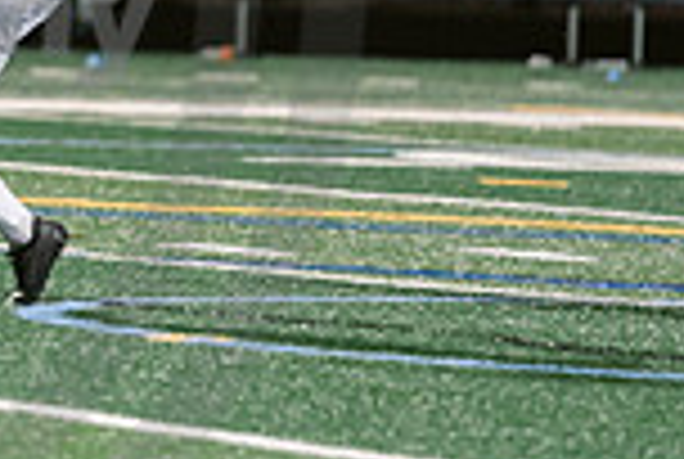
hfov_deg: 2.7
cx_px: -432
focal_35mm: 762
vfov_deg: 1.8
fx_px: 14506
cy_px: -43
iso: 2500
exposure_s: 1/500
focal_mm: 200
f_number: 3
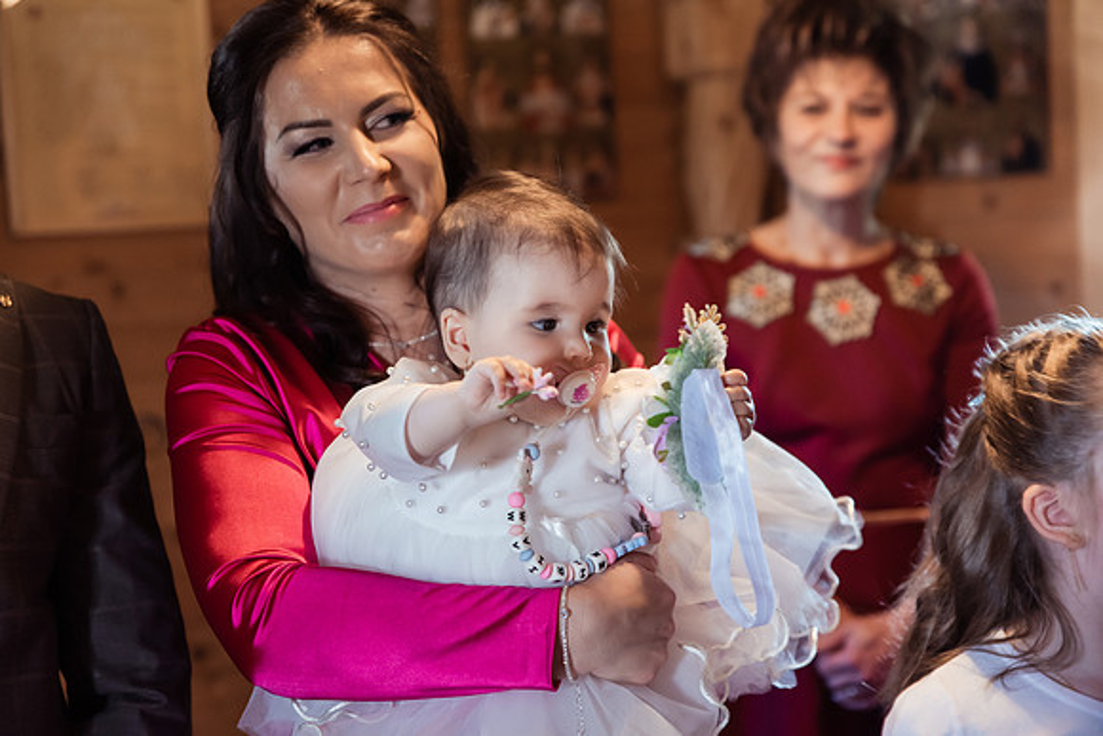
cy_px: 368
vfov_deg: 19.5
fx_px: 2145
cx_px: 552
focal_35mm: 70
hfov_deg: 28.8
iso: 2000
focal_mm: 70
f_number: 2.8
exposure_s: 1/100
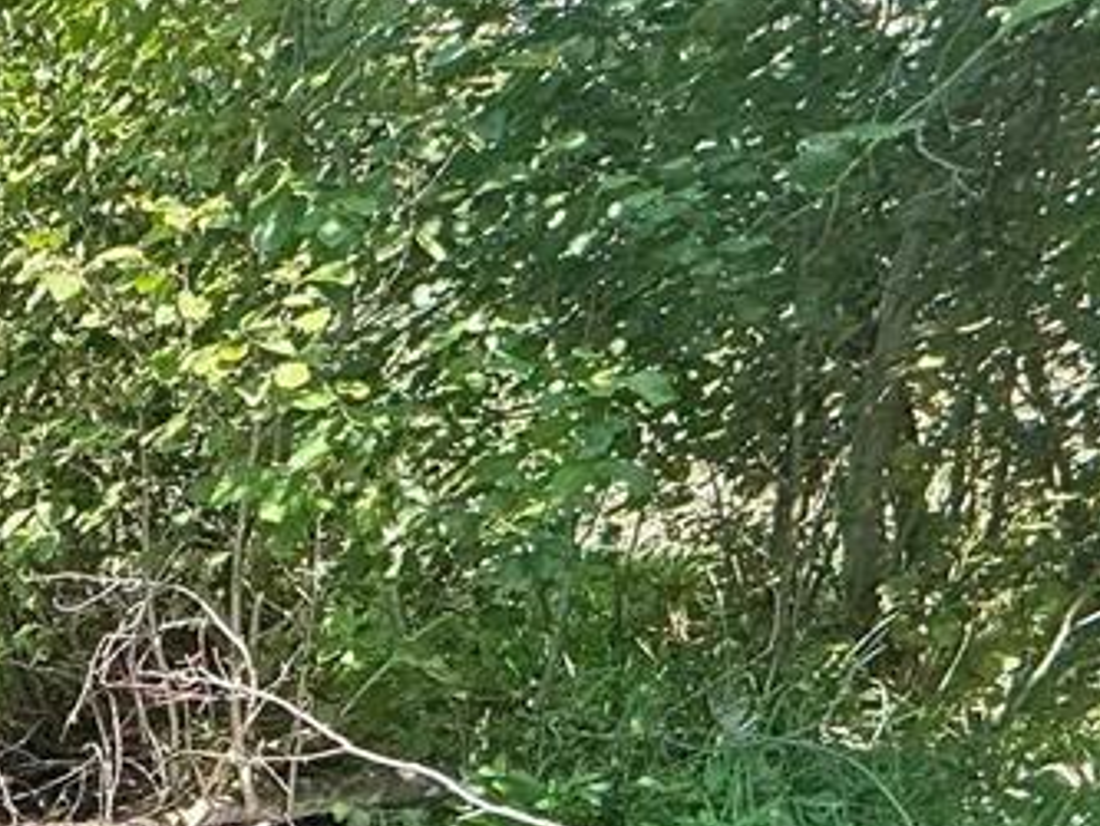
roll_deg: +1.3
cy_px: 1037
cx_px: -499
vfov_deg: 28.4
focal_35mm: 43
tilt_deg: -21.2
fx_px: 1367
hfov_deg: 29.4
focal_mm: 2.22
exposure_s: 1/120
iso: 50
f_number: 2.2
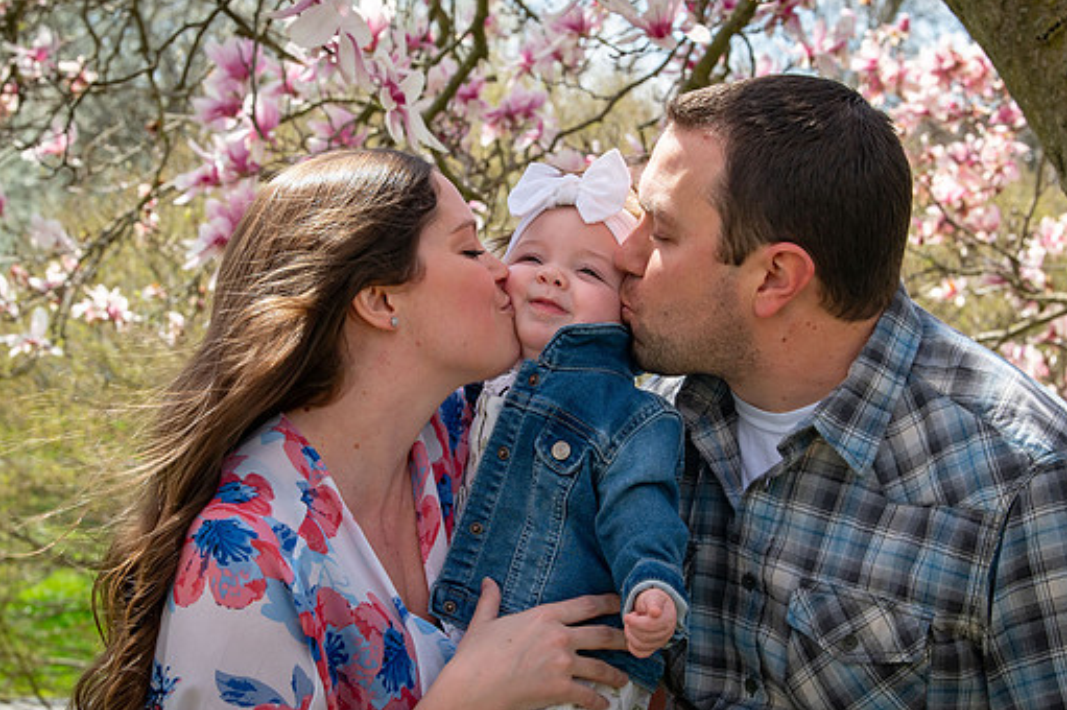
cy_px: 348
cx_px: 518
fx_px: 3051
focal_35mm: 103
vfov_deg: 13.3
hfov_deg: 19.8
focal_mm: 80
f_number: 11
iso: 640
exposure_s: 1/400
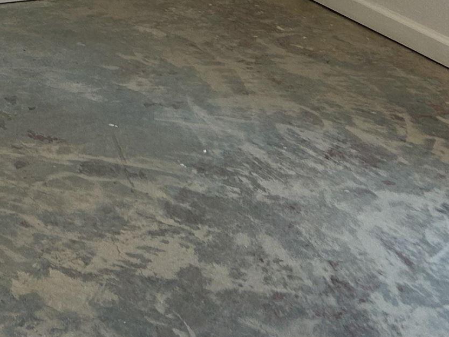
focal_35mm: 96
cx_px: -104
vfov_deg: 14.2
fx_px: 1245
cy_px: -200
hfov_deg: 19.2
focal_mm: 5.7
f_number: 1.5
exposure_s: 1/60
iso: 80
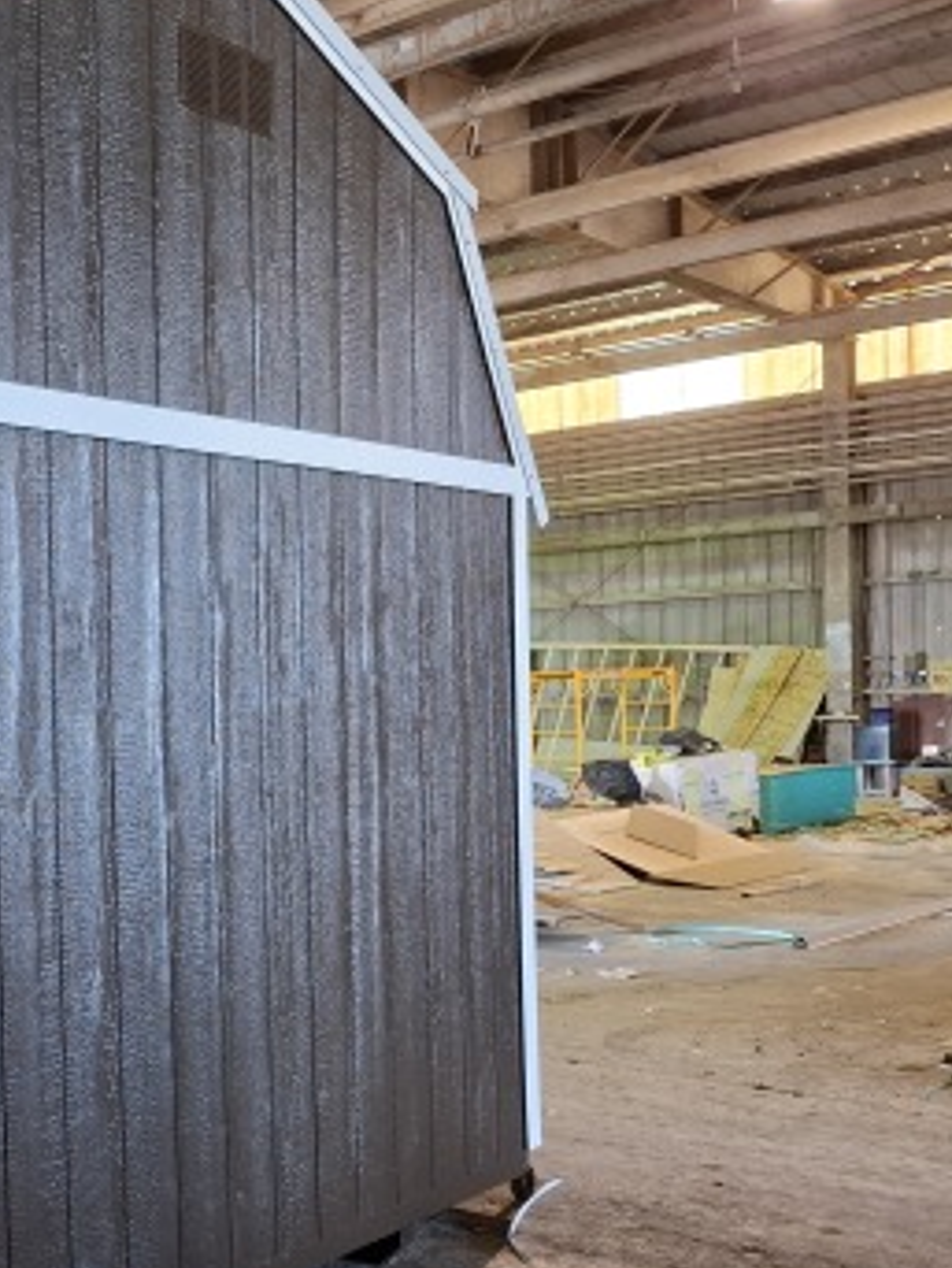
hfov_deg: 29.3
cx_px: -167
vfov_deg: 43.7
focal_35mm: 43
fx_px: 1575
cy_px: 730
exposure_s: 1/40
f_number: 1.8
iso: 250
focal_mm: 5.54
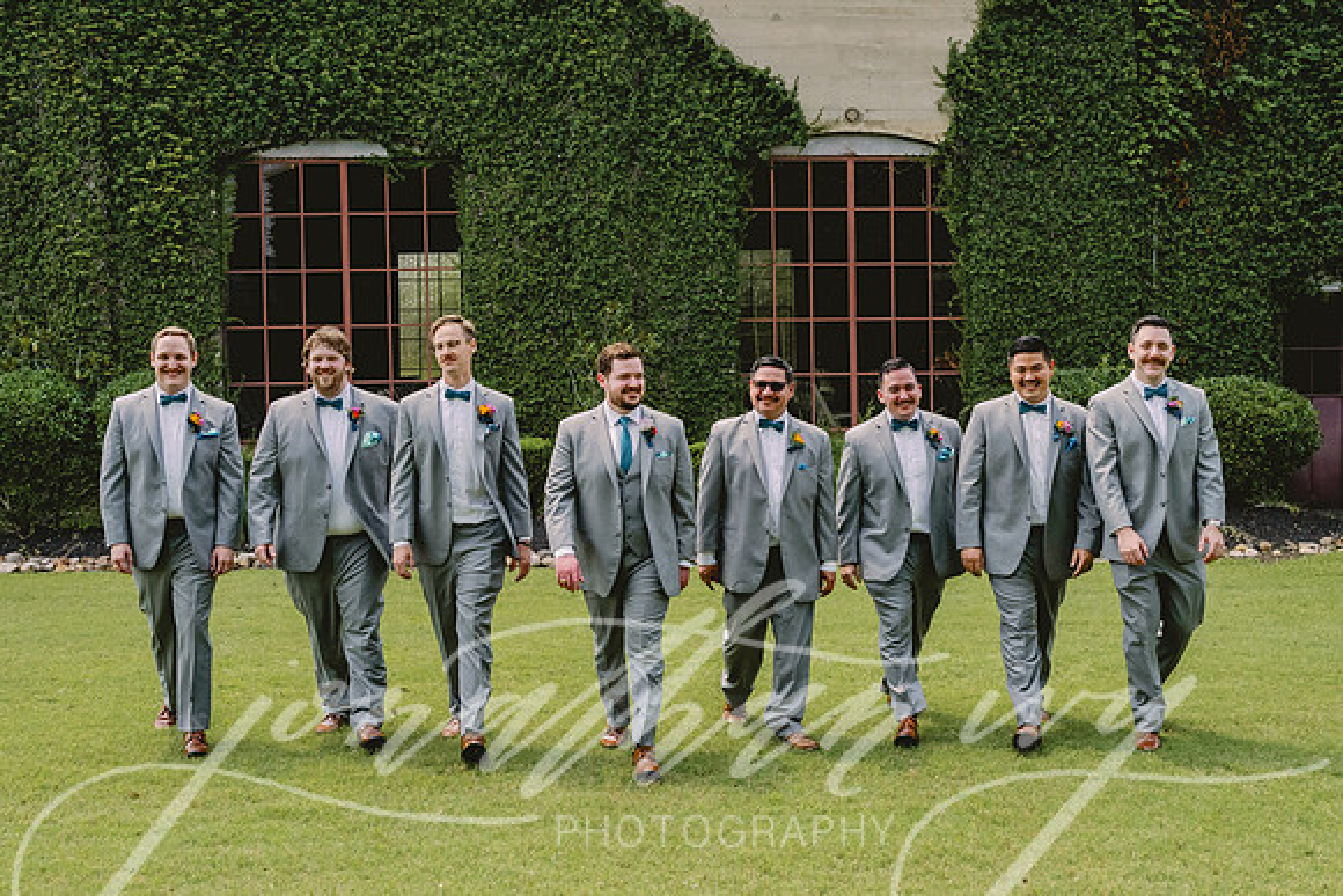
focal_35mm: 42
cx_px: 690
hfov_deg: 46.1
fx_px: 1578
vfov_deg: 31.7
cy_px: 417
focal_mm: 28.5
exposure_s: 1/3200
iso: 400
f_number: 4
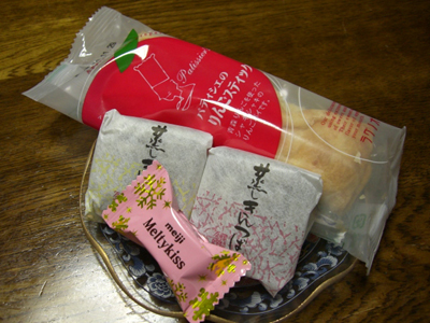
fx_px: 472
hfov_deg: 49.0
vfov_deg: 37.7
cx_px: 215
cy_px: 162
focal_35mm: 38
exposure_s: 1/20
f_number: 2.7
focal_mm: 6.2
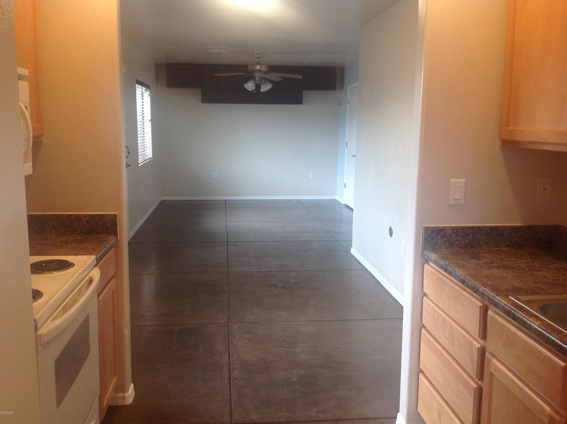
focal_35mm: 36
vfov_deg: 39.6
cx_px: 284
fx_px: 589
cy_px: 208
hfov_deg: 51.4
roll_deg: -0.5
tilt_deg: -9.7
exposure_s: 1/30
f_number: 2.4
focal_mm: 4.28
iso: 64
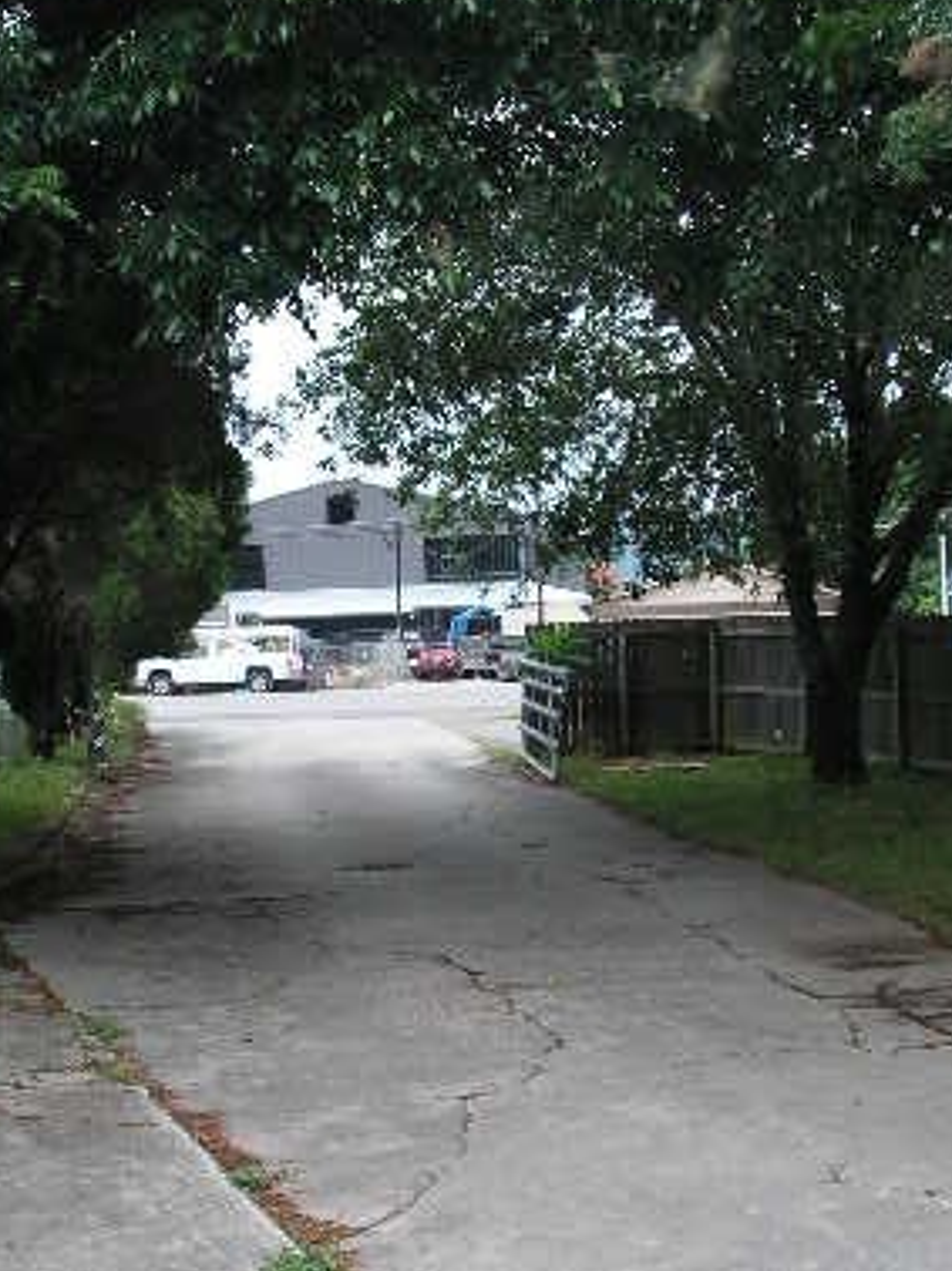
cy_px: 757
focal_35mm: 61
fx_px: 2239
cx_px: 387
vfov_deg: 31.6
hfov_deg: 24.0
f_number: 3.2
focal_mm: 6
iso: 50
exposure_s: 1/80
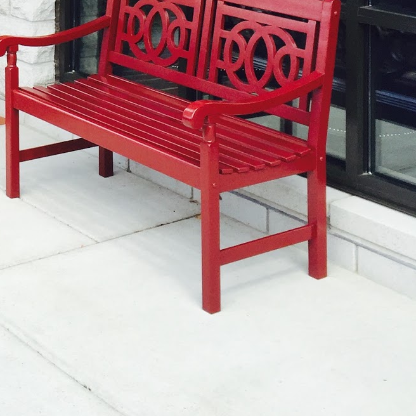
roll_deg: -0.3
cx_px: 37
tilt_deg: -0.3
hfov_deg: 21.2
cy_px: -146
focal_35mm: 80
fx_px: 1088
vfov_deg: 19.7
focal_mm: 4.15
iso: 32
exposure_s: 1/514
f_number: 2.2
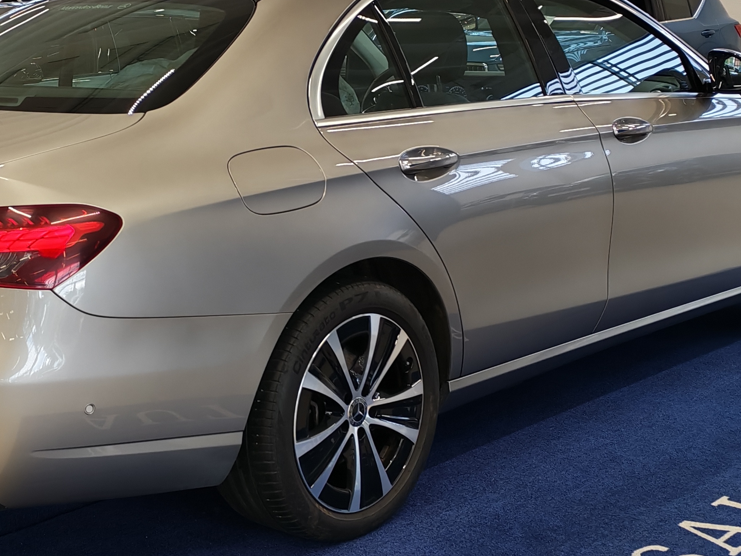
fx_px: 1348
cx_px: 275
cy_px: 271
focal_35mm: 63
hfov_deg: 30.6
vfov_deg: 23.3
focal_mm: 6.12
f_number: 1.9
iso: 94
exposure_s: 1/100
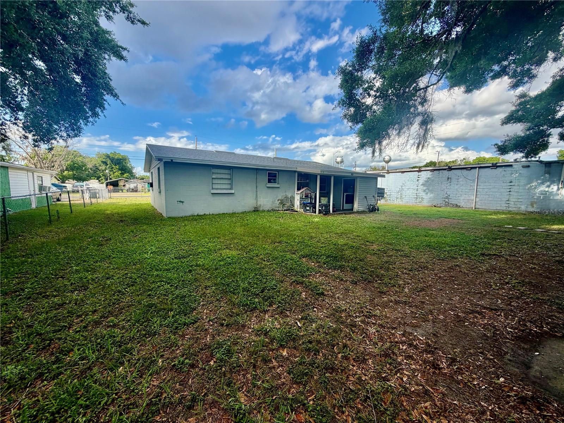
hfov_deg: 102.1
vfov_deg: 85.7
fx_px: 228
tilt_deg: -6.1
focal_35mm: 14
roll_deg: -0.1
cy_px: 212
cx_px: 282
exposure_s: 1/554
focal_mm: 2.22
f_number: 2.2
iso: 40
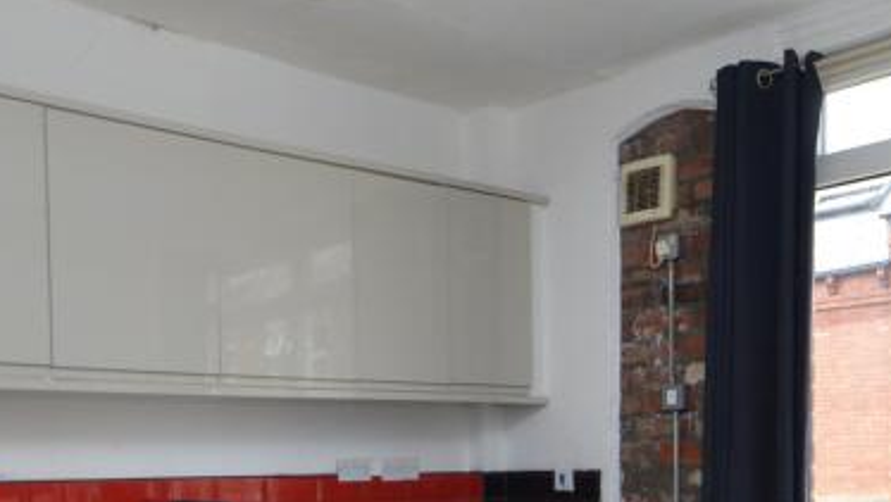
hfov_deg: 47.0
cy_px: 540
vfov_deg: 25.9
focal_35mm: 43
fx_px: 1017
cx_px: 546
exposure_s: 1/125
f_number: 5.6
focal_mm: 10
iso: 400
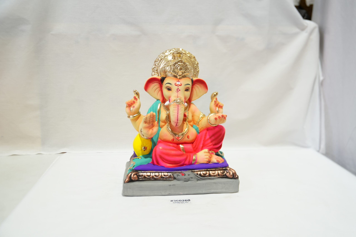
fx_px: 346
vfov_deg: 37.9
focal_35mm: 35
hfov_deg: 54.4
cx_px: 178
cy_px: 118
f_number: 3.5
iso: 800
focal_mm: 35
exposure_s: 1/200
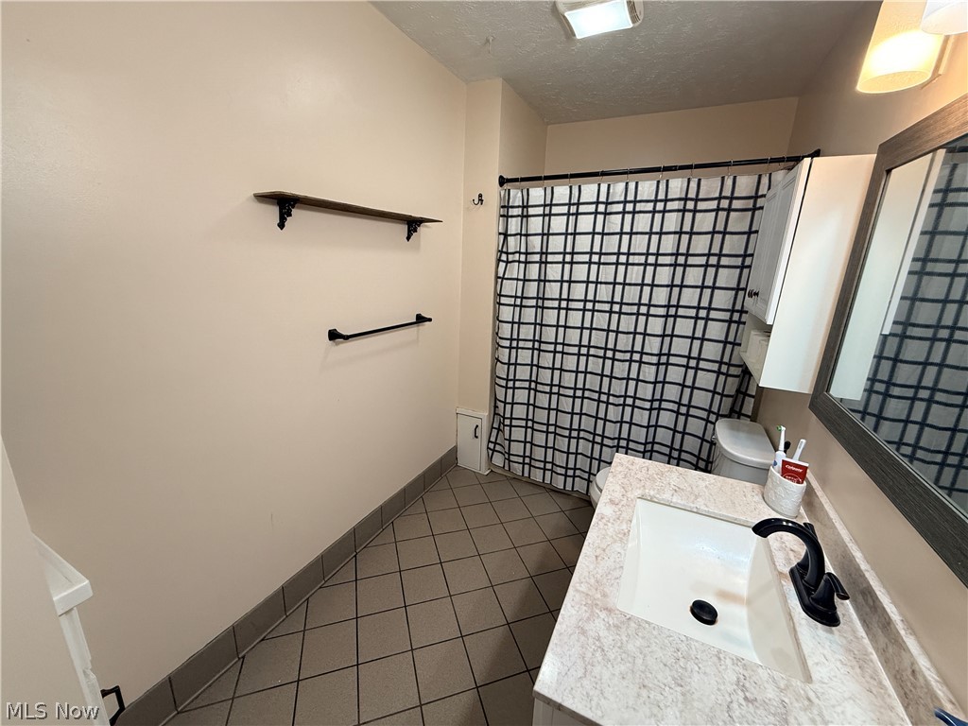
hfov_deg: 102.1
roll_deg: -2.3
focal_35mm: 14
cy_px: 363
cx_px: 484
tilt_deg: -15.4
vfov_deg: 85.7
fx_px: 391
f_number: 2.2
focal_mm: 2.22
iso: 200
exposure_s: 1/120
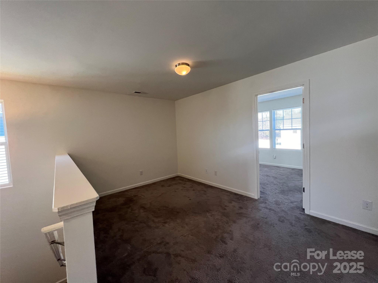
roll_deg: +2.8
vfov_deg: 89.9
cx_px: 189
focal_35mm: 13
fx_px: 142
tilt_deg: -2.0
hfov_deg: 106.2
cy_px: 142
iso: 200
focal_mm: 1.57
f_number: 1.8
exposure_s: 1/120
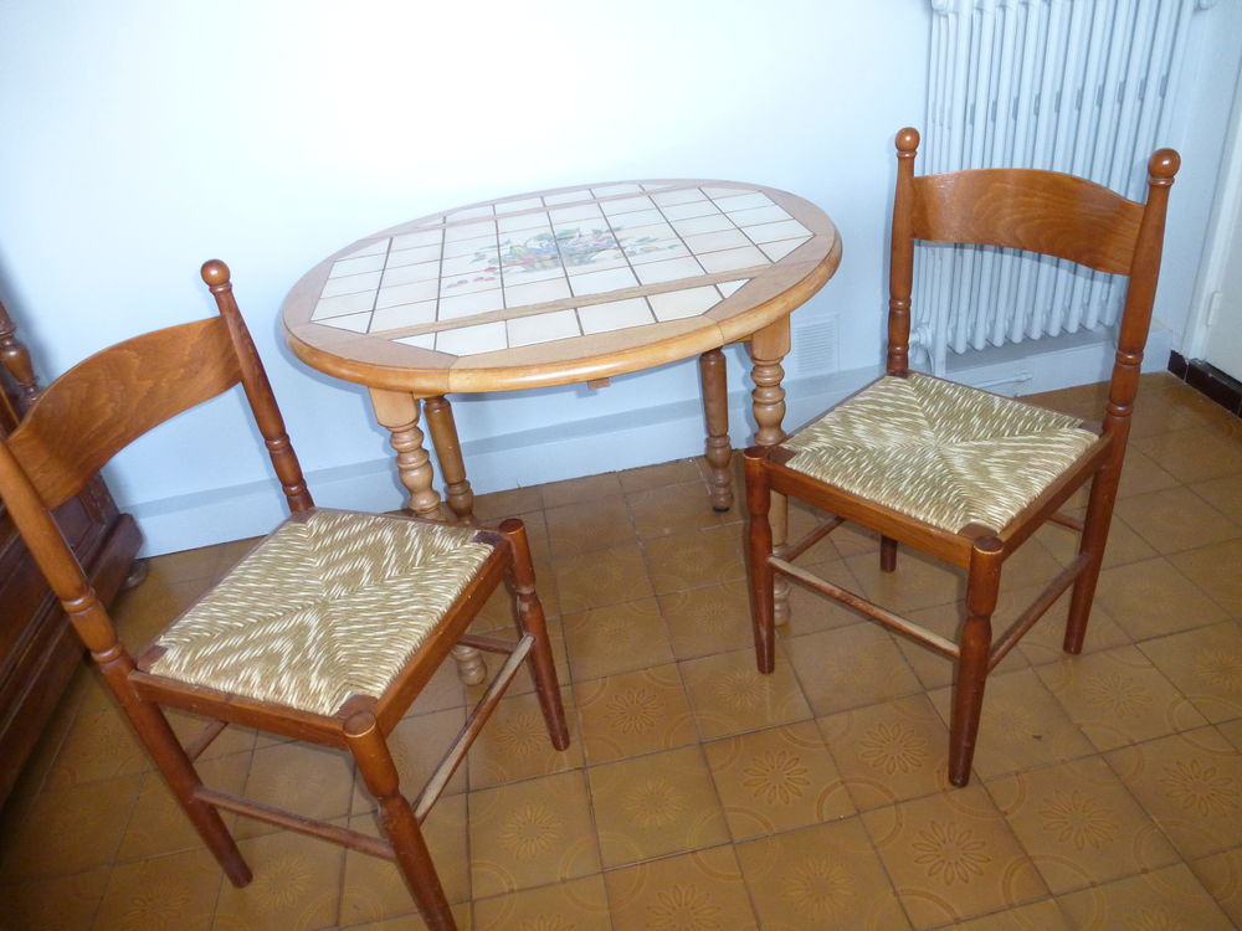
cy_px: 466
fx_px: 861
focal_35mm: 24
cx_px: 621
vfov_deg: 56.8
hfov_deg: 71.6
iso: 640
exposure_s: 1/60
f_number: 3.3
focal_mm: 4.3
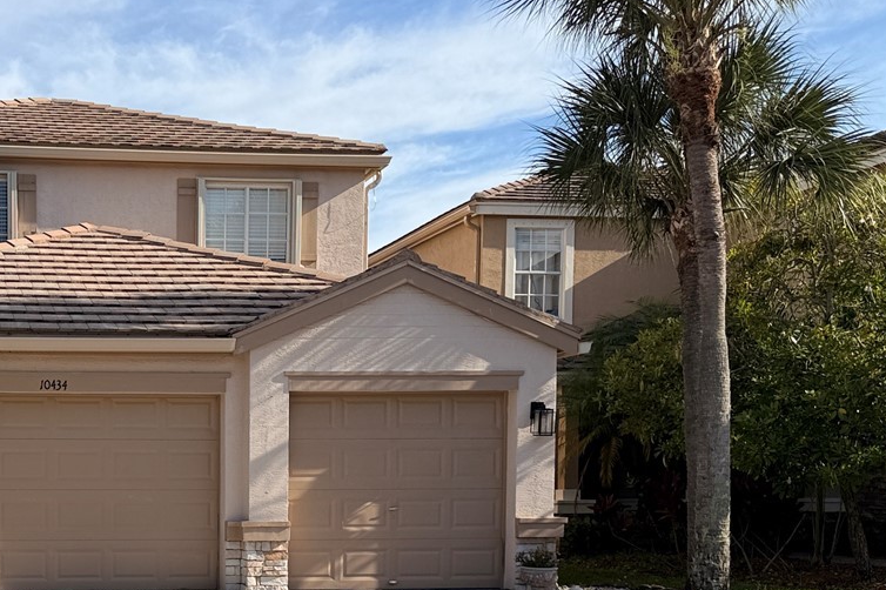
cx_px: 94
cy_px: 541
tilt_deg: -2.2
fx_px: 1304
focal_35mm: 53
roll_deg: -0.6
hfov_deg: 35.4
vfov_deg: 24.7
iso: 80
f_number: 1.78
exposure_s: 1/5319
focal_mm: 6.76
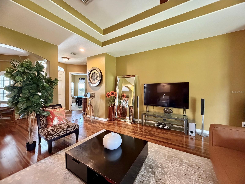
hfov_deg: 102.1
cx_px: 122
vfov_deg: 85.7
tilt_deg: -1.6
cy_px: 92
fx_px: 99
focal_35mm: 14
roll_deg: -0.1
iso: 1000
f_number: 2.2
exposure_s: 1/60
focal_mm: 2.22
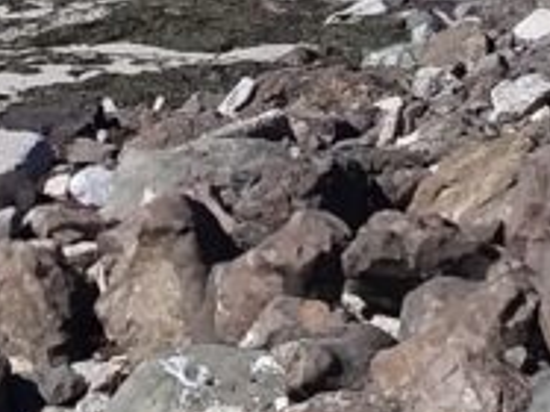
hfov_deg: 13.3
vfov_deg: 10.0
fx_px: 2350
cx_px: 109
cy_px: 32
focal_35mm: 148
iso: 50
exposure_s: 1/1648
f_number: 1.9
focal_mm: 2.91
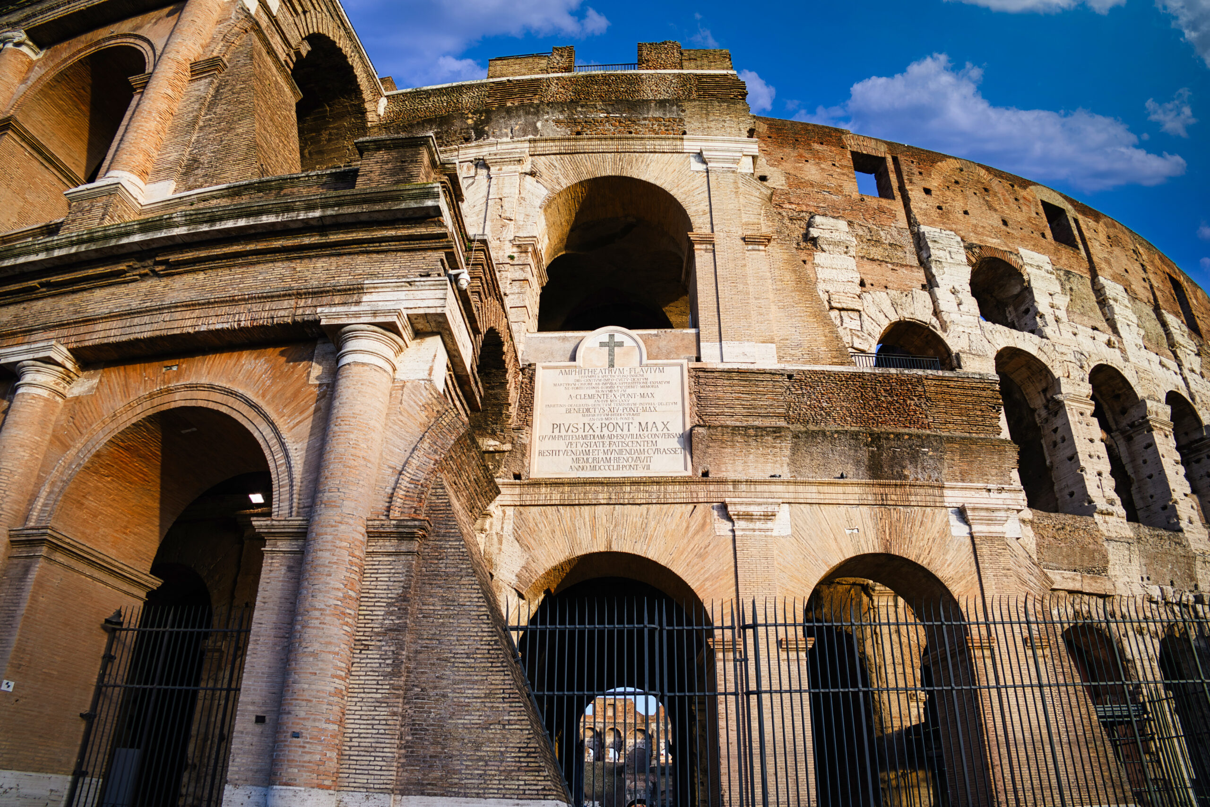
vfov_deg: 53.1
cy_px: 404
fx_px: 807
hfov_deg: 73.7
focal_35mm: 24
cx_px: 605
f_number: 4.5
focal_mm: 24
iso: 64
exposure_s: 1/200
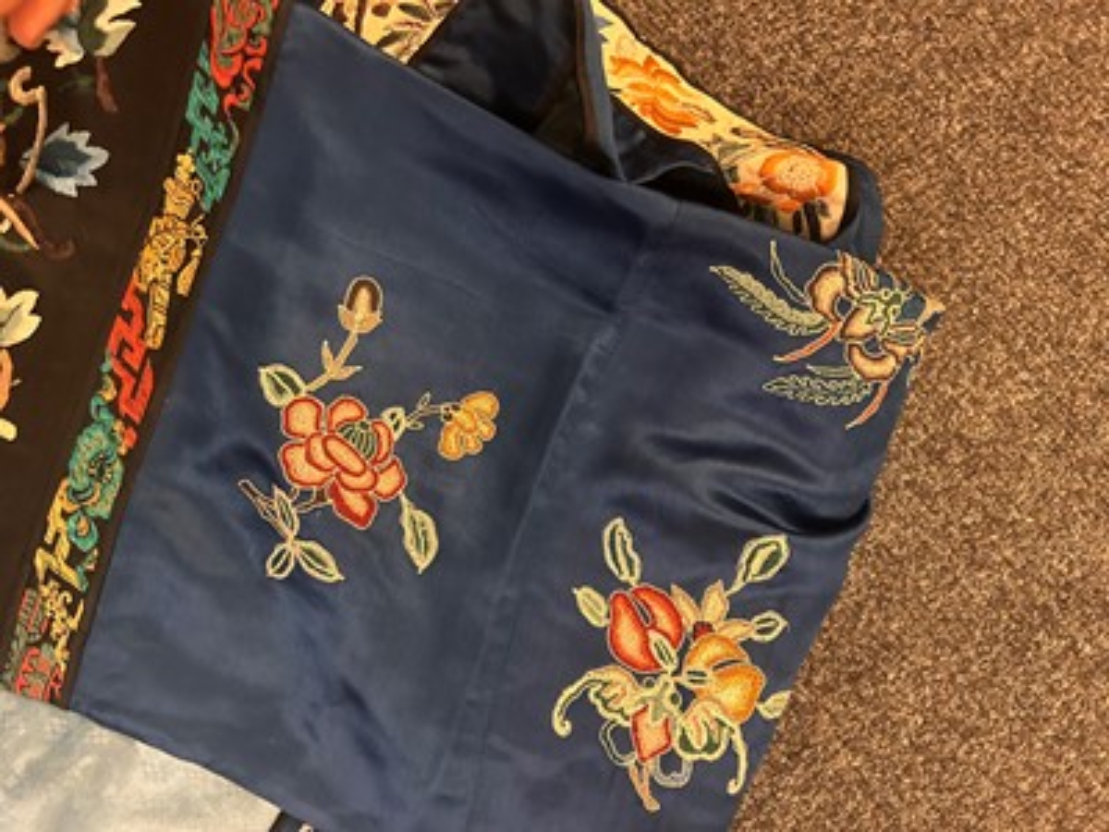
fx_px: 833
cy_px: 416
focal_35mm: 26
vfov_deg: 53.1
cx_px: 554
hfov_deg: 67.3
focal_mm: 5.7
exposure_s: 1/33
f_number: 1.5
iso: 400
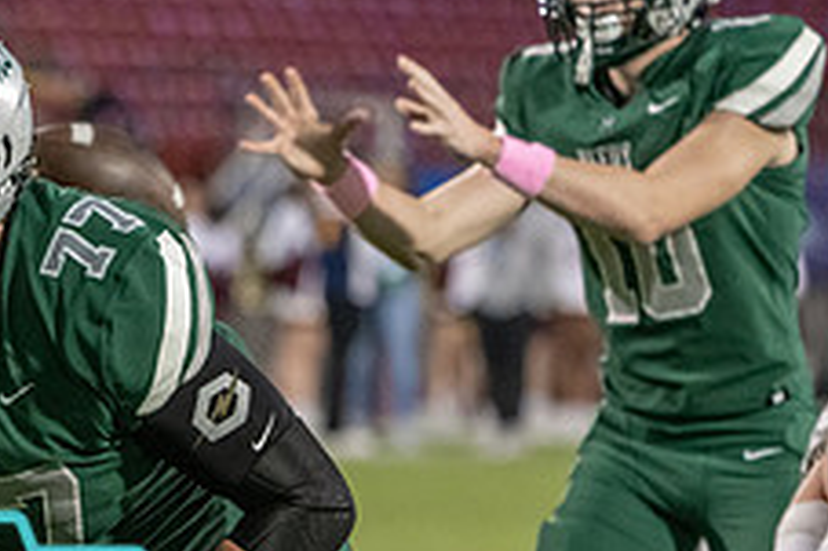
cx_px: -157
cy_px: 684
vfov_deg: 2.0
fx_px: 15927
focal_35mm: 693
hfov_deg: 3.0
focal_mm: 271
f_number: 5.6
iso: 6400
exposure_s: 1/500
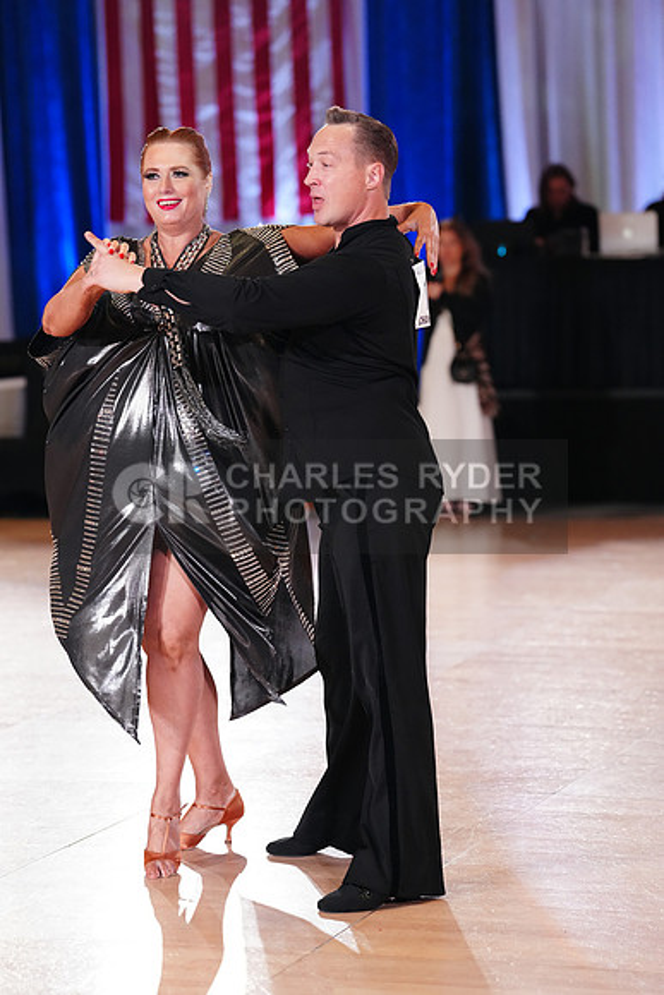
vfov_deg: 17.5
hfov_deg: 11.7
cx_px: 332
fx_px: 3235
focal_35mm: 117
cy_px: 498
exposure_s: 1/640
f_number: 3.2
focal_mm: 117
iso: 3200
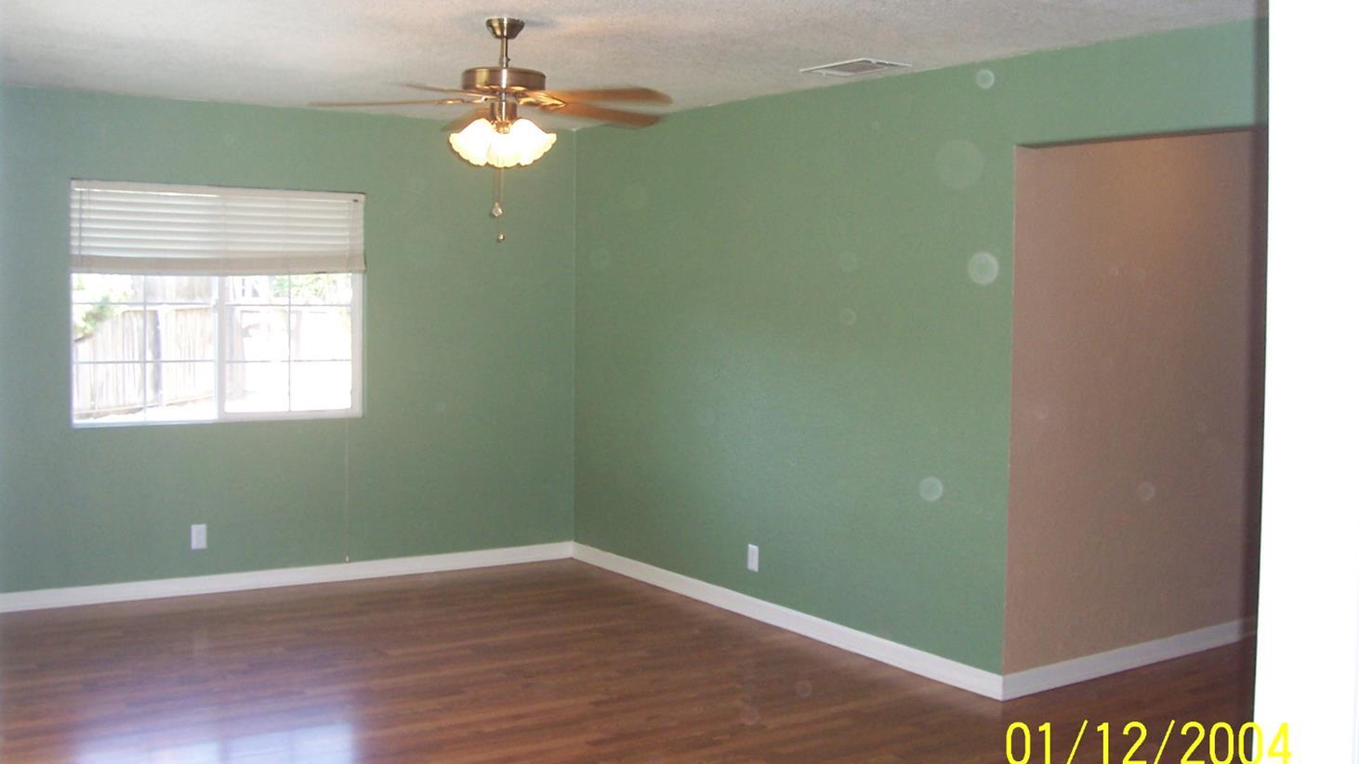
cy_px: 352
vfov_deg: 31.2
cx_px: 675
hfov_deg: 52.8
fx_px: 1369
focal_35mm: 38
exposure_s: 1/60
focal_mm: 5.6
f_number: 2.7
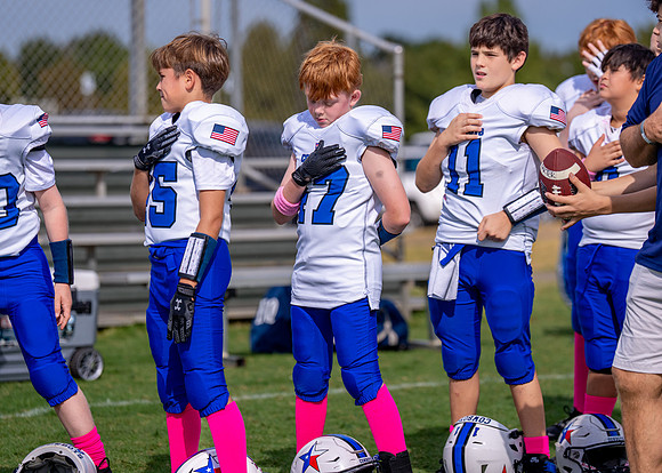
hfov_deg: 12.3
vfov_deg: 8.8
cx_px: 343
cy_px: 213
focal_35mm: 163
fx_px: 3066
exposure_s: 1/4000
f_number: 2.8
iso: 160
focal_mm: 138
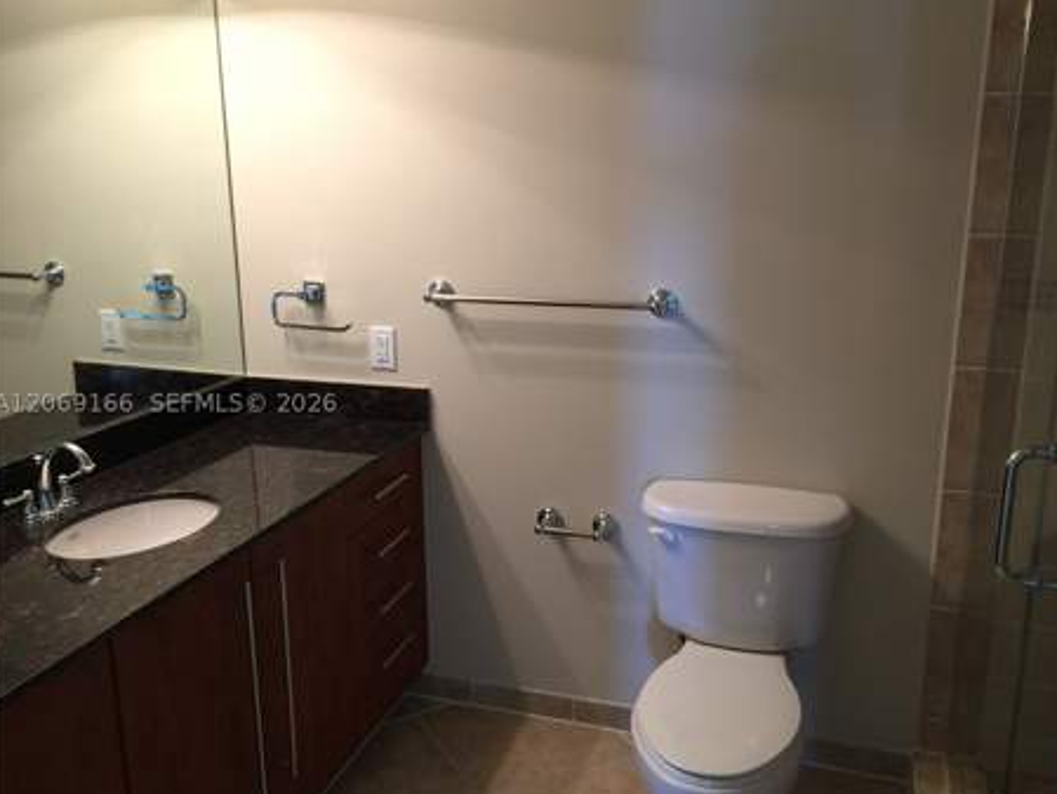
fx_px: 947
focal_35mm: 31
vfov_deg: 45.5
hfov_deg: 58.3
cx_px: 553
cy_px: 403
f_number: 2.2
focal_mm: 4.15
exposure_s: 1/15
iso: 50
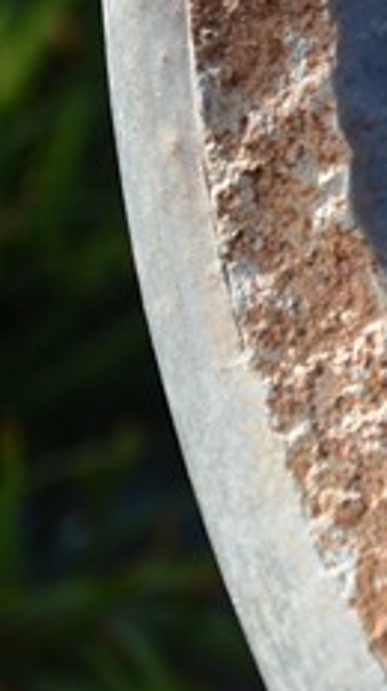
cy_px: 104
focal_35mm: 208
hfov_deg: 5.7
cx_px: 857
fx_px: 3806
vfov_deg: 10.3
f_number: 4.8
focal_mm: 48
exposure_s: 1/320
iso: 125
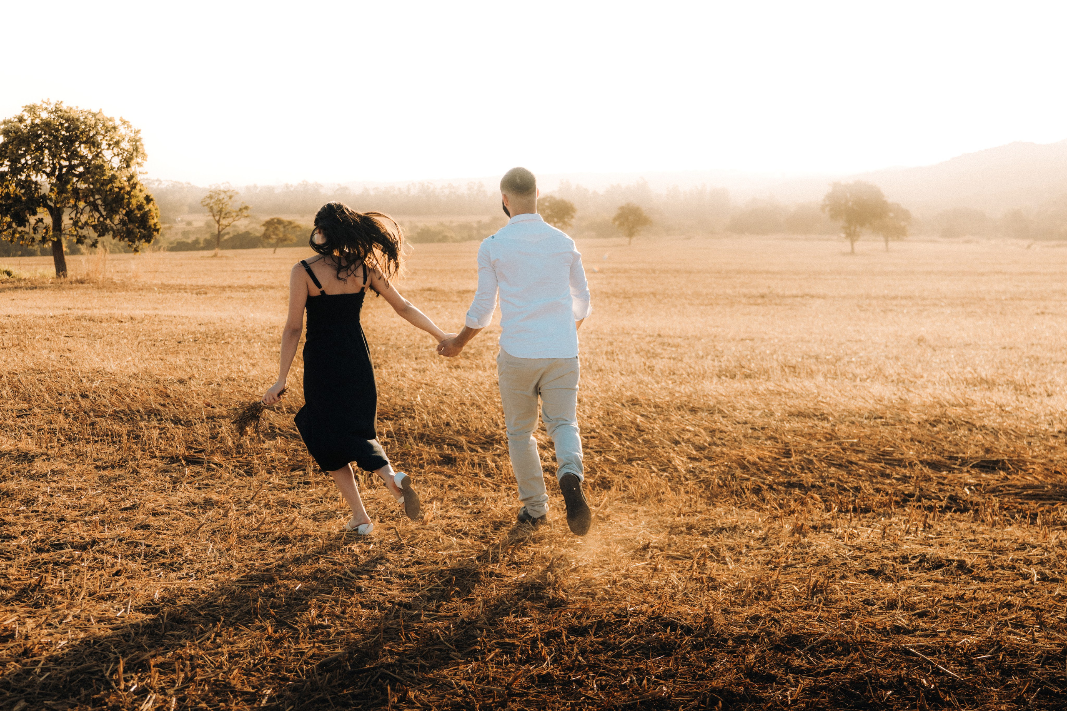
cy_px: 356
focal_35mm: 52
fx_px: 1556
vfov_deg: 25.8
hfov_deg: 37.8
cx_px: 534
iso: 100
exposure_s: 1/1250
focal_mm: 35
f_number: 2.8
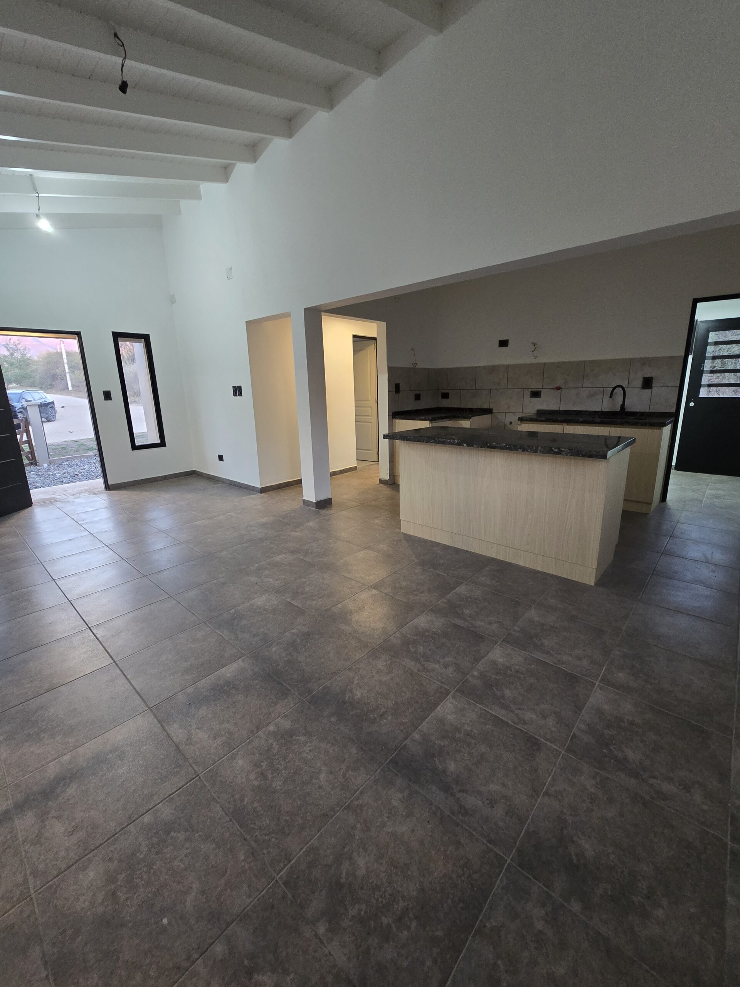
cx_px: 370
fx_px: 371
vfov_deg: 106.2
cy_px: 494
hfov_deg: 89.9
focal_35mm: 13
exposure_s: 1/50
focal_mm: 2.2
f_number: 2.2
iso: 400
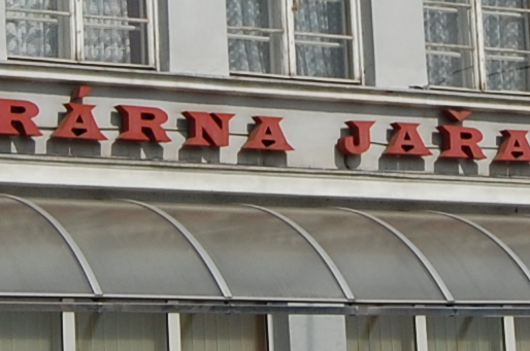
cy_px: -101
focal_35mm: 167
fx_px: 2454
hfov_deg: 12.3
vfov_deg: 8.1
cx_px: 364
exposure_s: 1/500
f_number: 11
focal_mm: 19
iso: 200
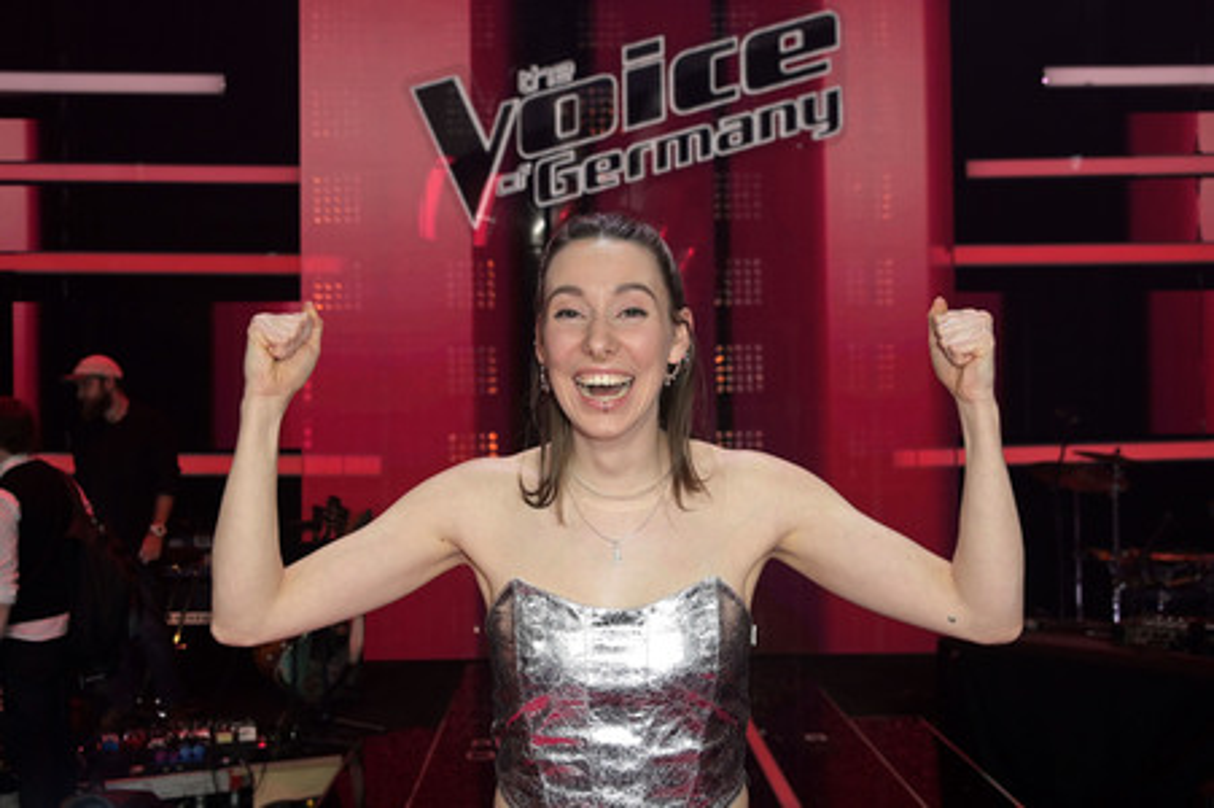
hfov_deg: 54.5
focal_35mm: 35
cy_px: 404
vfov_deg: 37.8
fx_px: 1179
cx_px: 607
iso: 2500
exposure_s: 1/200
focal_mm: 35
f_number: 5
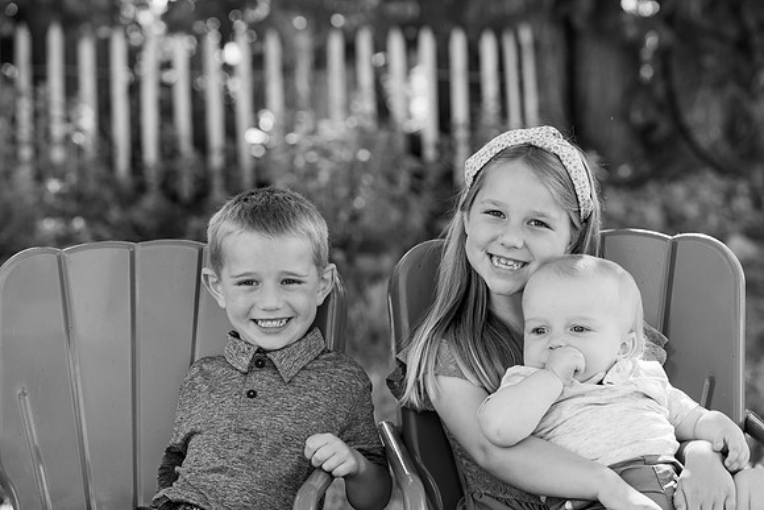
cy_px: 255
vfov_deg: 11.1
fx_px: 2632
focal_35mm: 124
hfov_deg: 16.5
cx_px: 382
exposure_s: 1/320
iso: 800
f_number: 4.5
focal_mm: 124
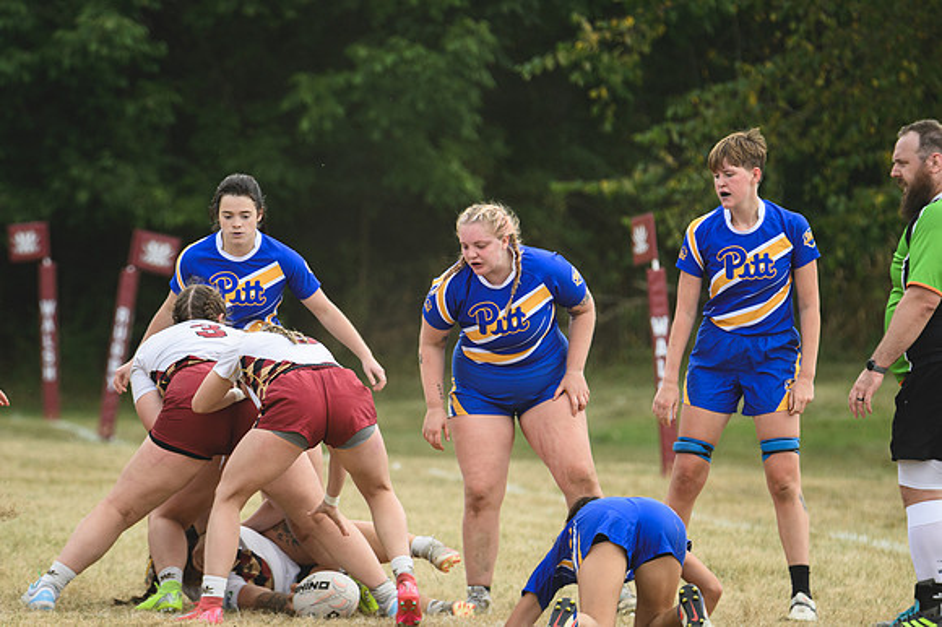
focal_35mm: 525
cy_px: 314
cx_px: 471
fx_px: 13729
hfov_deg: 3.9
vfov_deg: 2.6
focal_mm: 350
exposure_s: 1/1000
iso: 360
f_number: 6
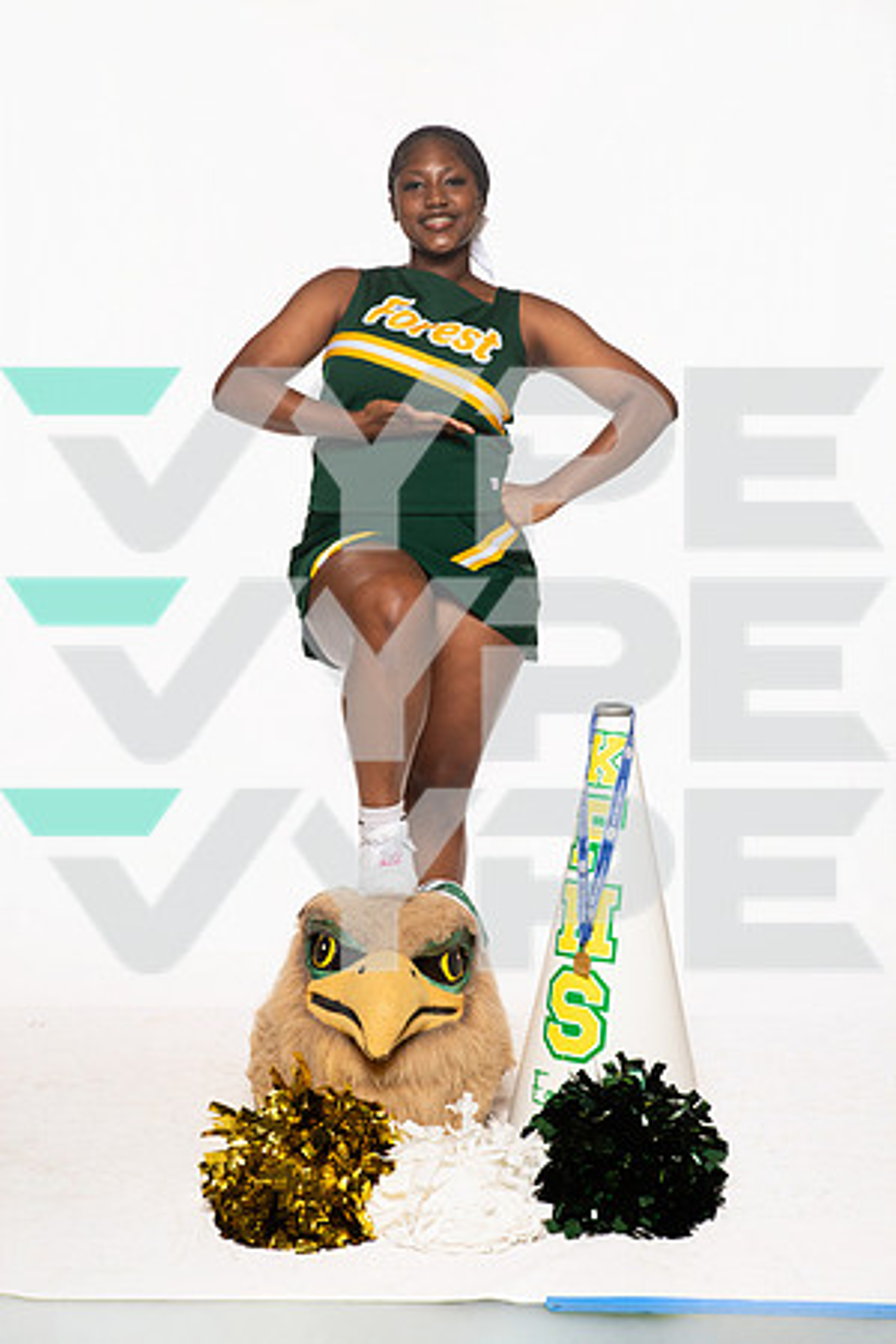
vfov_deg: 35.6
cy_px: 672
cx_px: 448
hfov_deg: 24.2
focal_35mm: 56
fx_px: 2091
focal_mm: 56
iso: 800
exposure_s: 1/320
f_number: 7.1
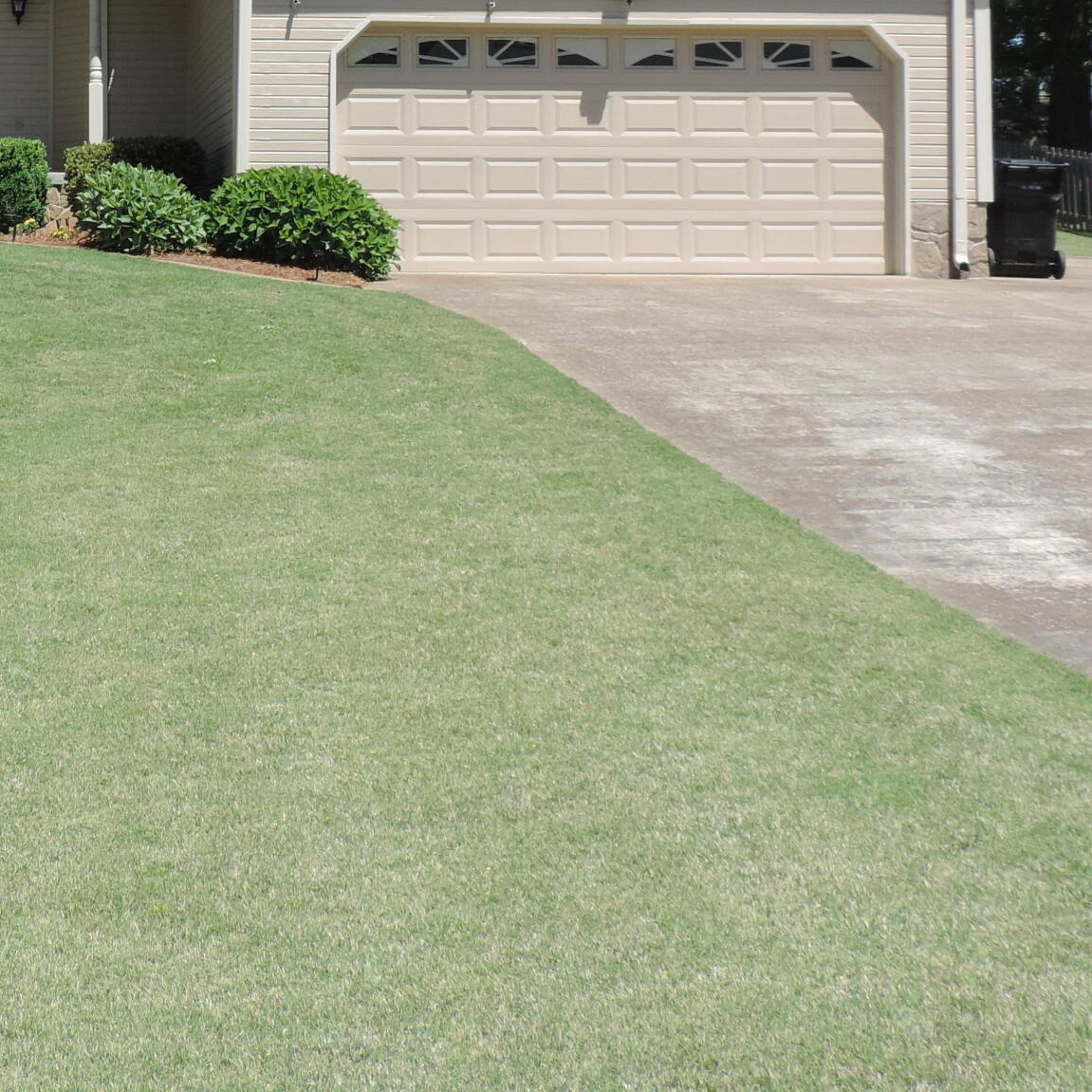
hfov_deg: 22.2
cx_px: 102
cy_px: 71
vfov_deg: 22.1
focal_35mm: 76
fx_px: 2712
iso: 80
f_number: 3.2
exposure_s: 1/800
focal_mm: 5.8
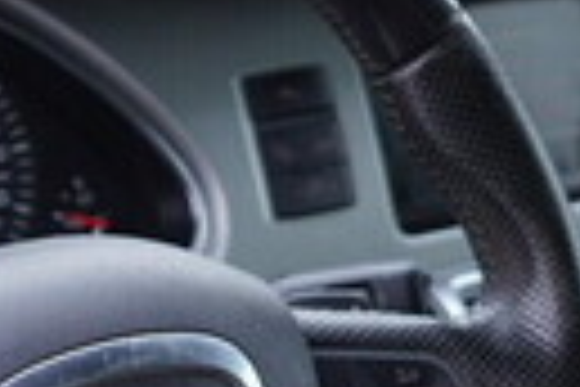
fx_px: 2481
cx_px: 99
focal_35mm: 154
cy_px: 488
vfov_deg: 8.8
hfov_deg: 13.3
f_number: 2.8
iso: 200
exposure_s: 1/40
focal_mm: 24
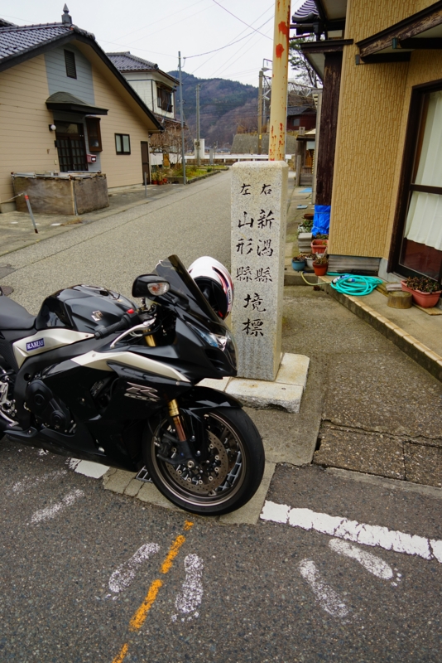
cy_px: 332
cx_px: 221
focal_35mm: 24
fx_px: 442
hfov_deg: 53.2
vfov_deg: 73.7
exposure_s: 1/60
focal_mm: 24
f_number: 4
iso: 125
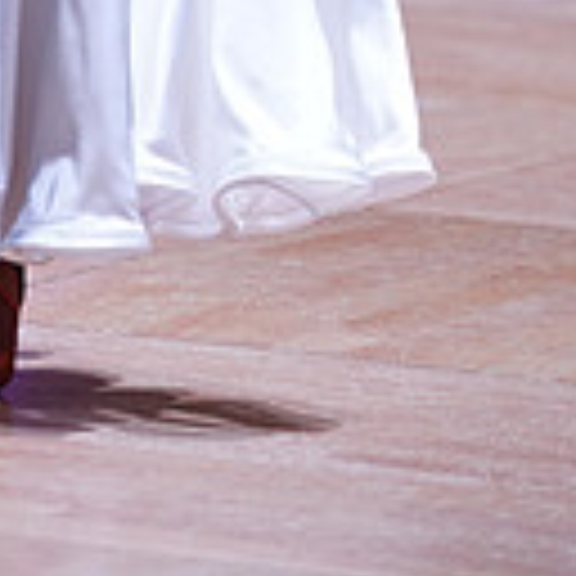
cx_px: -119
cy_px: -688
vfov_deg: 3.8
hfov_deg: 3.8
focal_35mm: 457
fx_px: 8603
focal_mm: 119
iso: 800
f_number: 2.8
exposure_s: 1/500
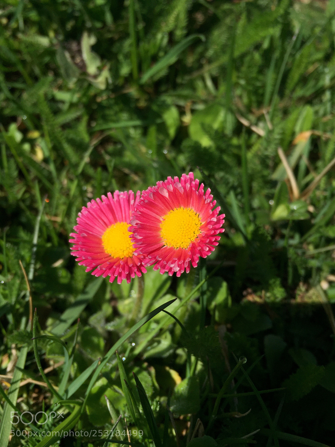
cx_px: 165
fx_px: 387
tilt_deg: -38.6
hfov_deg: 46.8
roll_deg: -4.4
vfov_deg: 60.0
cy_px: 225
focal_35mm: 30
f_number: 2.2
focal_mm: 4.15
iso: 32
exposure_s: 1/3968
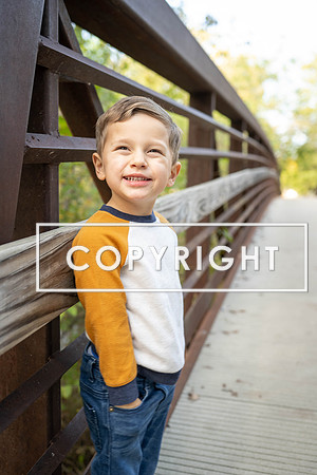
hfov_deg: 37.9
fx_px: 462
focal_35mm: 35
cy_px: 238
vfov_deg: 54.4
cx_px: 158
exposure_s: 1/125
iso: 160
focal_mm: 35
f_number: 2.8
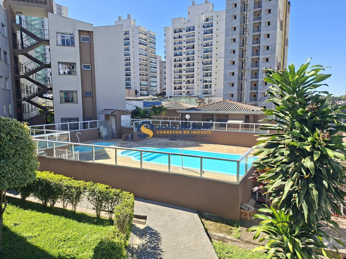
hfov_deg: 73.9
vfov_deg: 58.9
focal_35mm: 23
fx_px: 230
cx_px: 173
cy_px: 130
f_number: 1.8
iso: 50
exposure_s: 1/1222
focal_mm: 5.54
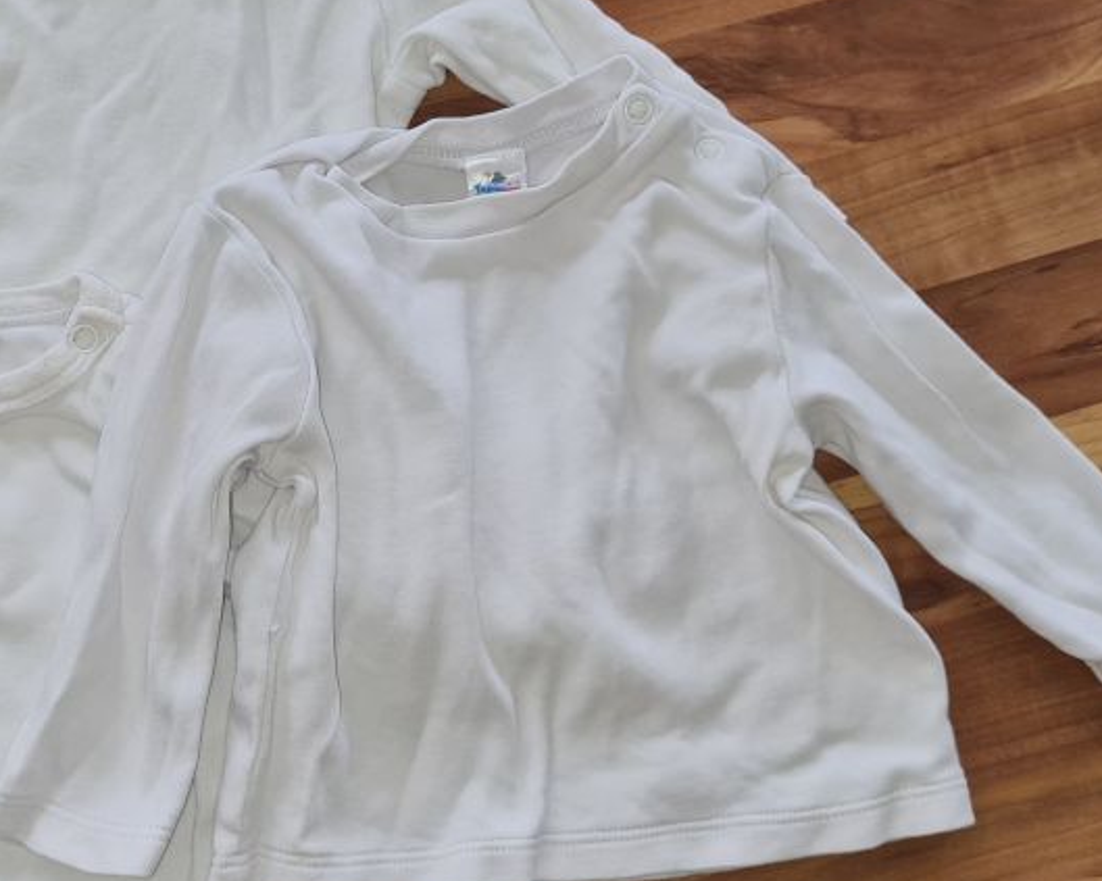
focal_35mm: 48
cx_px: 235
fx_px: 1565
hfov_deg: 37.5
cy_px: 389
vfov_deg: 31.4
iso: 50
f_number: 1.8
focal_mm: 5.4
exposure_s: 1/120
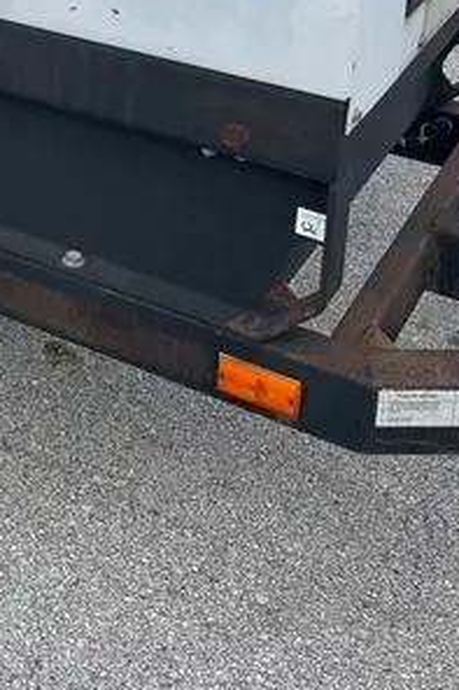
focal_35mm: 67
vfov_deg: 27.1
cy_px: -106
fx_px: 1283
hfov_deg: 18.7
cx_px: -151
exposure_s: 1/2137
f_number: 1.6
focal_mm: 5.1
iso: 50
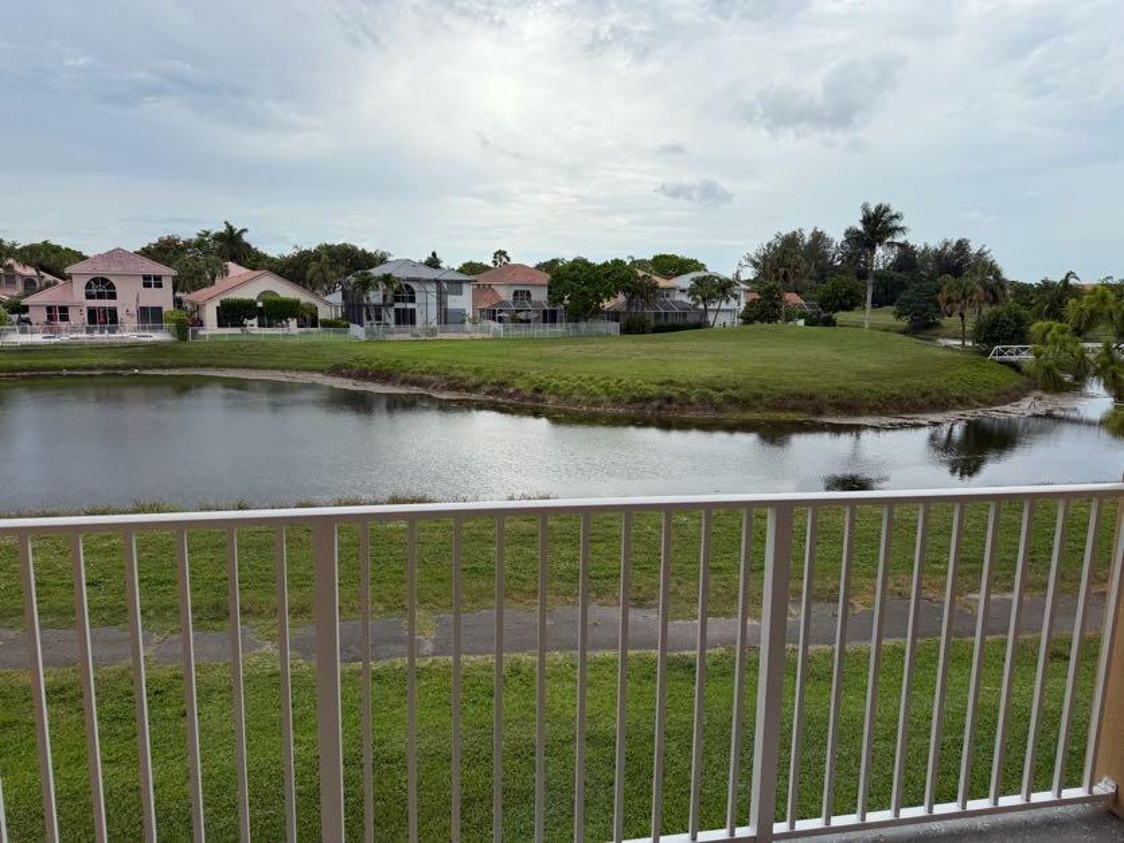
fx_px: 779
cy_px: 422
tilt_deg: -9.7
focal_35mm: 24
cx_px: 562
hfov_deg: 71.6
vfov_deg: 56.8
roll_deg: -0.4
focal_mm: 6.76
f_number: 1.78
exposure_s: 1/4405
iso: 80
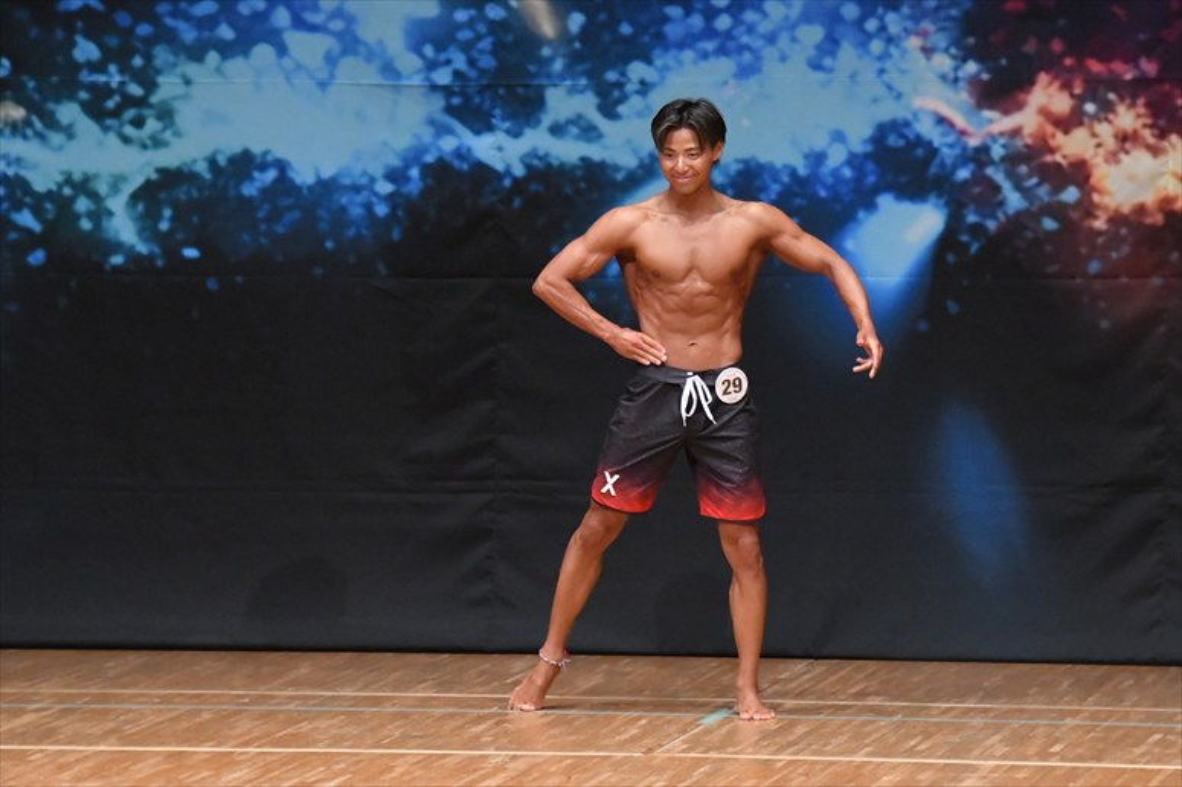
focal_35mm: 285
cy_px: 394
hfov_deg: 7.2
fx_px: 9353
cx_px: 591
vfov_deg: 4.8
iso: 8000
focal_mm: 190
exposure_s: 1/400
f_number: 5.6
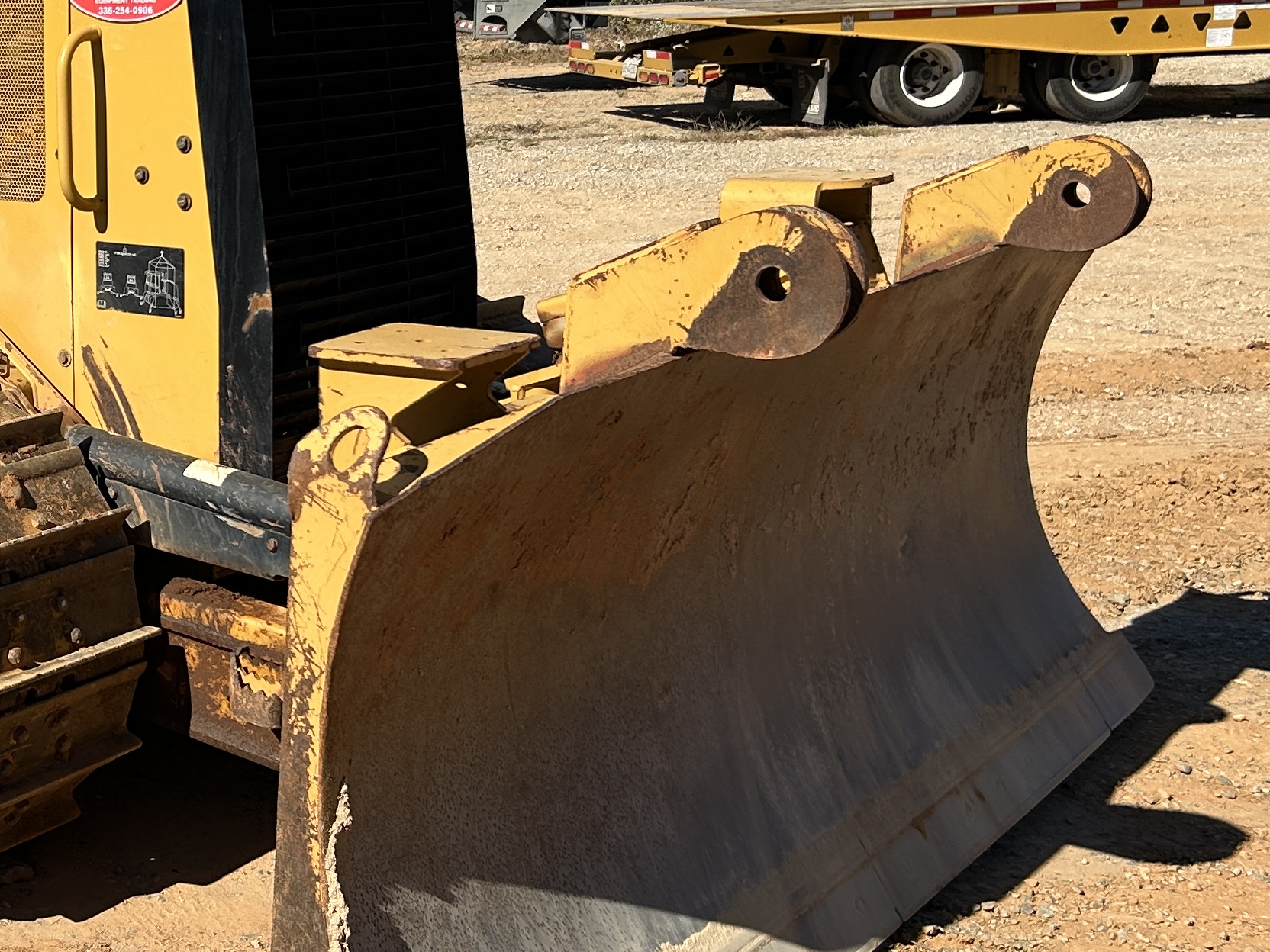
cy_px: 349
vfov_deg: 23.2
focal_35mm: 63
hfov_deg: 28.9
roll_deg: -0.2
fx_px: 2311
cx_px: 18
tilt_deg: -12.4
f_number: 1.5
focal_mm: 5.7
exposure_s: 1/4831
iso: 50
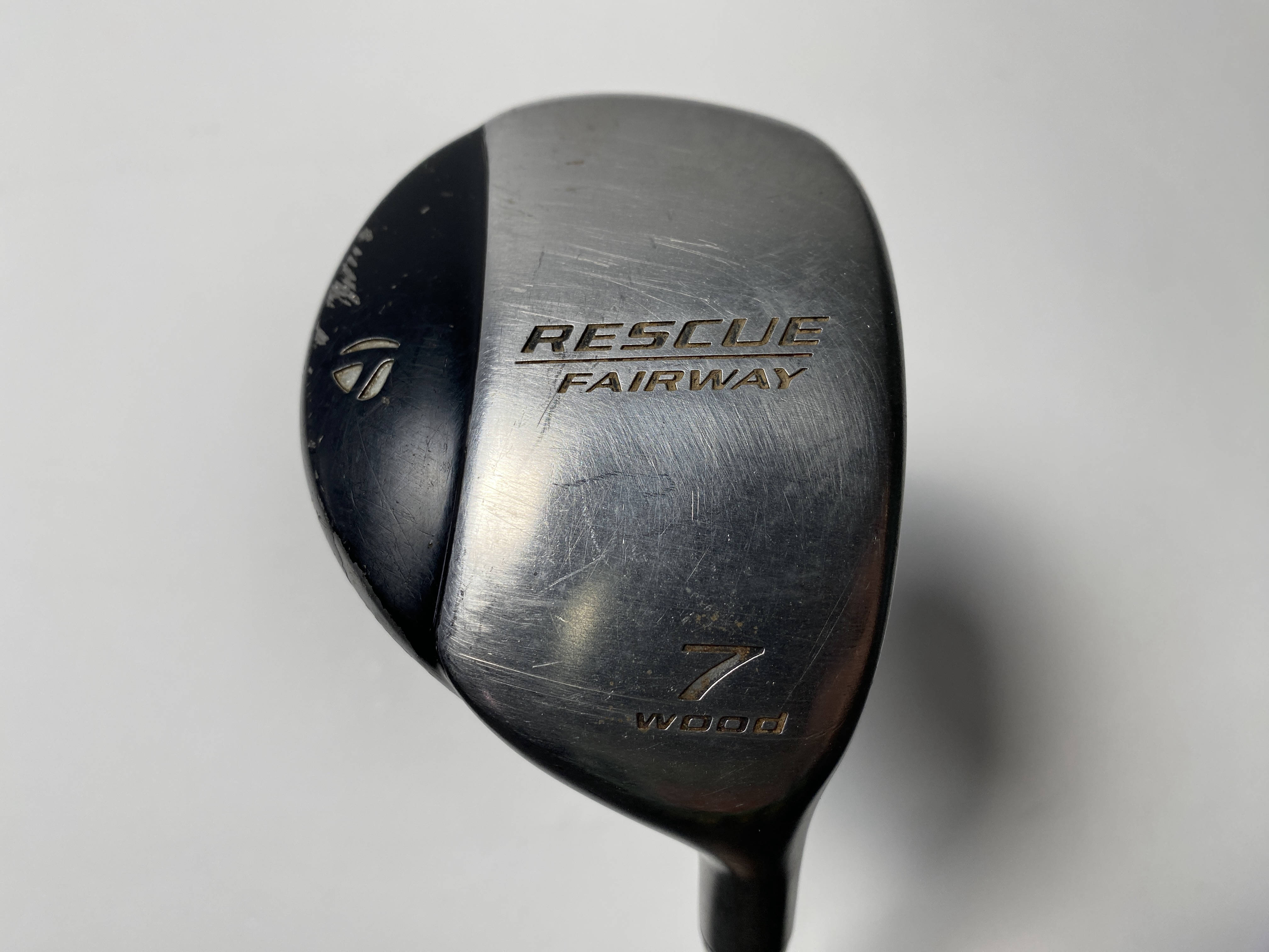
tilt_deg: -72.8
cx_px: 634
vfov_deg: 54.9
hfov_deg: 69.4
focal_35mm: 25
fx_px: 916
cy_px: 476
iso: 32
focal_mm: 4.25
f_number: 1.8
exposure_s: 1/398
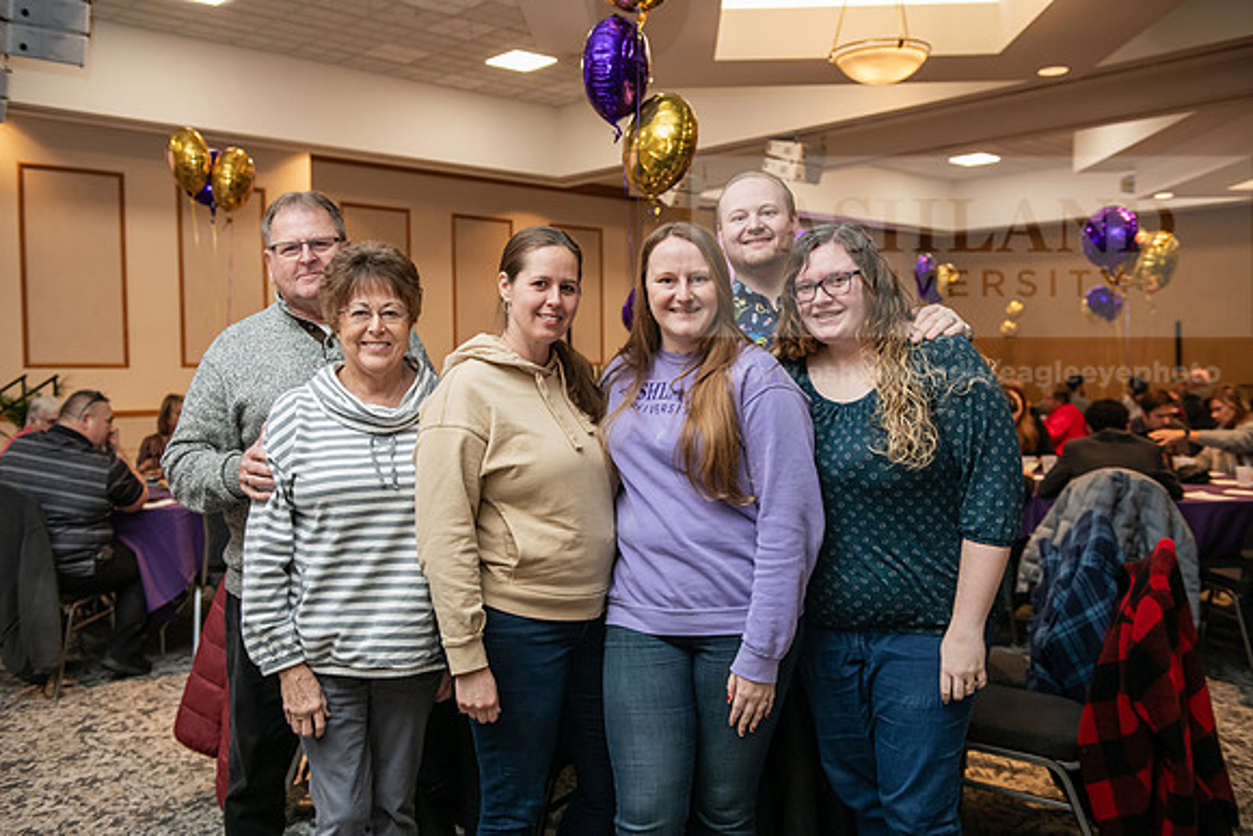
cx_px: 626
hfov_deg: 55.8
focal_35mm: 34
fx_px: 1184
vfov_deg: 38.9
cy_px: 418
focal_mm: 34
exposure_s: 1/160
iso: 1600
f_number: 3.5
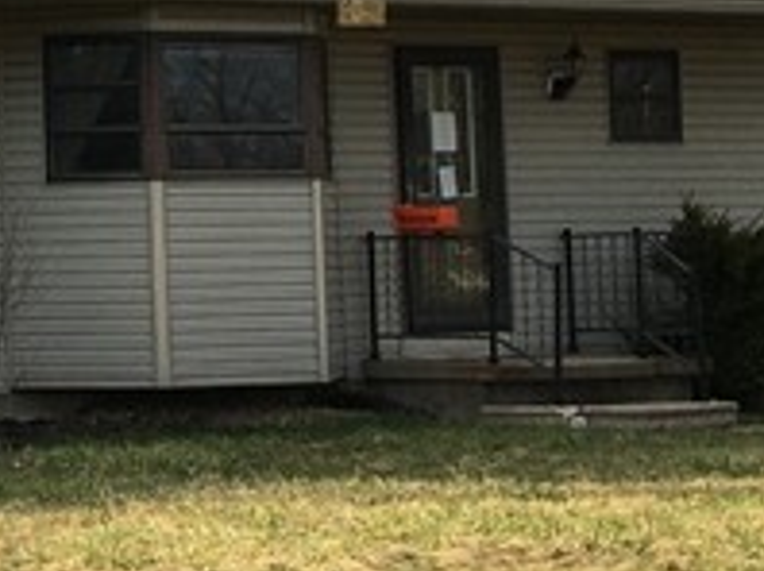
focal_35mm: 150
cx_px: -274
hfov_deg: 12.7
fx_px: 3307
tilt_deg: +5.7
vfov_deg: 9.8
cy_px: 23
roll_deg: +2.0
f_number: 2.2
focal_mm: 4.15
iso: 25
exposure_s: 1/818
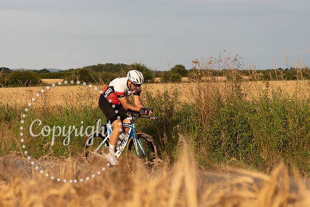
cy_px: 93
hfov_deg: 17.4
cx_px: 122
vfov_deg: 11.7
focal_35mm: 117
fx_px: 1009
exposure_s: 1/800
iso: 160
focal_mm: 77
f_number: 4.5
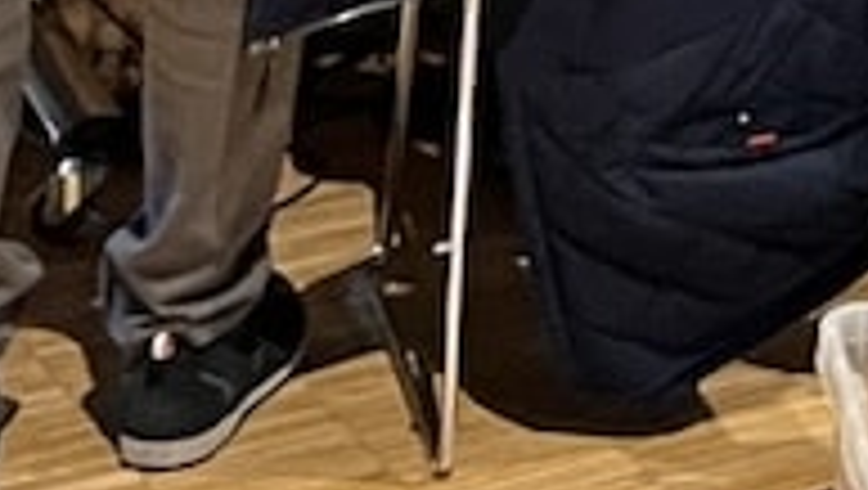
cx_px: 2330
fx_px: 5068
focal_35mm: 220
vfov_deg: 4.7
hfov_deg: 8.6
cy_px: -1881
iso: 400
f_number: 1.6
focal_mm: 5.1
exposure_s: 1/33
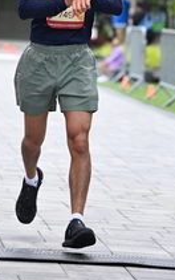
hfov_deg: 4.9
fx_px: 2051
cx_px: 56
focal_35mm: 269
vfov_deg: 7.7
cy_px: -41
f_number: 2.8
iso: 640
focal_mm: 101
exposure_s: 1/2000
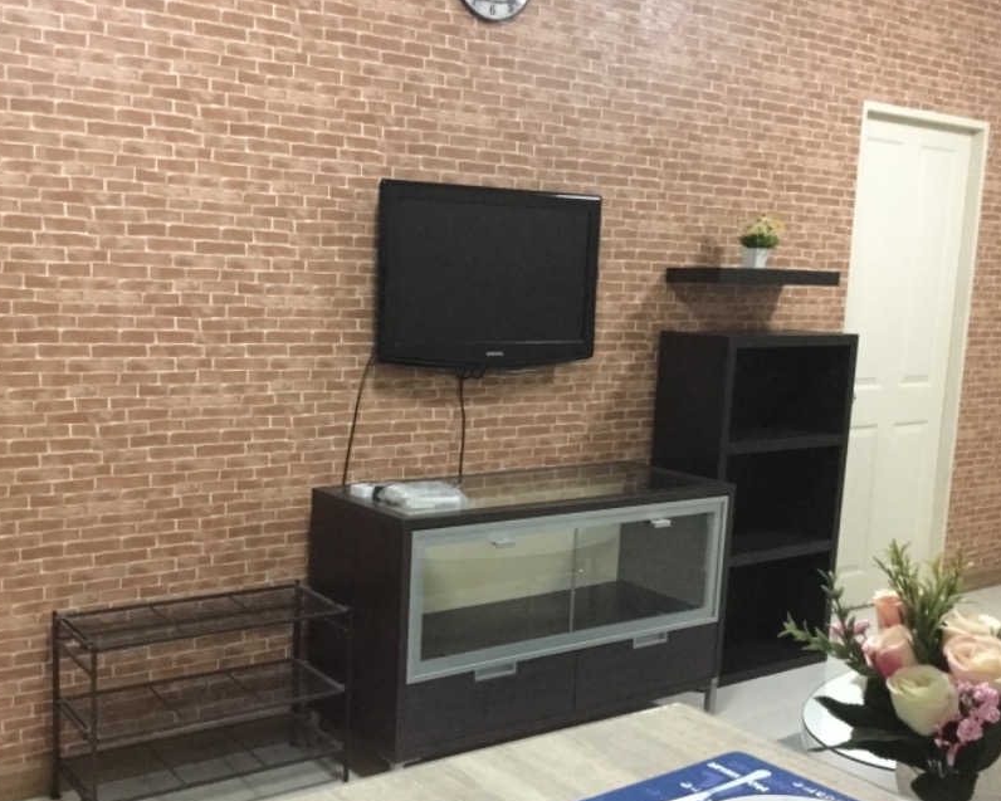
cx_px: 410
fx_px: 1126
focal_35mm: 38
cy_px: 467
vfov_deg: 39.1
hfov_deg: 47.7
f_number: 2.4
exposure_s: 1/17
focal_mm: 3.3
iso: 640
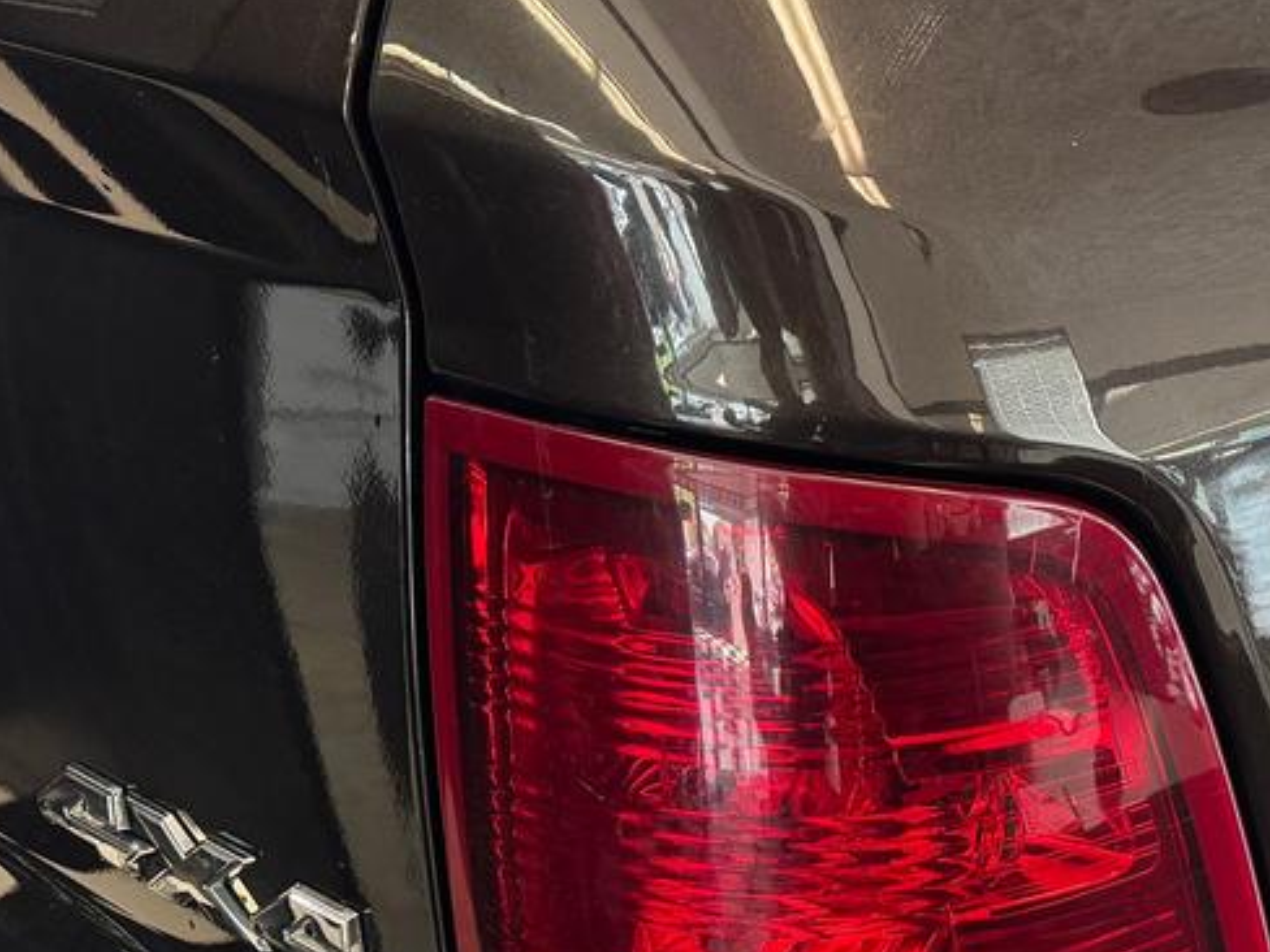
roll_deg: -2.0
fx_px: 2311
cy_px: 650
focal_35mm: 63
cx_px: 1444
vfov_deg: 23.2
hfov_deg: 27.7
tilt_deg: -22.4
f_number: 1.78
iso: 200
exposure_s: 1/120
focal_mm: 6.76
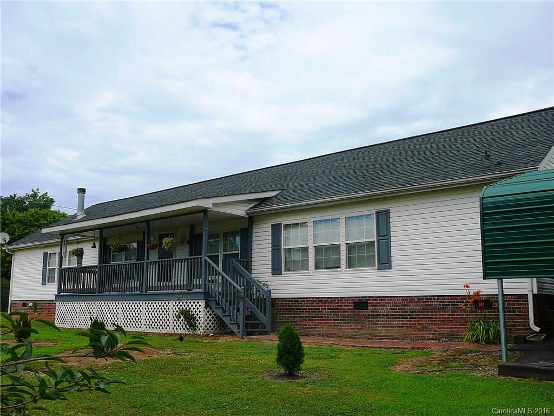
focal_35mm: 35
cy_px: 208
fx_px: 560
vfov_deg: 40.7
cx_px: 277
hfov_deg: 52.6
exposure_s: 1/500
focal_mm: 5.2
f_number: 5
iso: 80
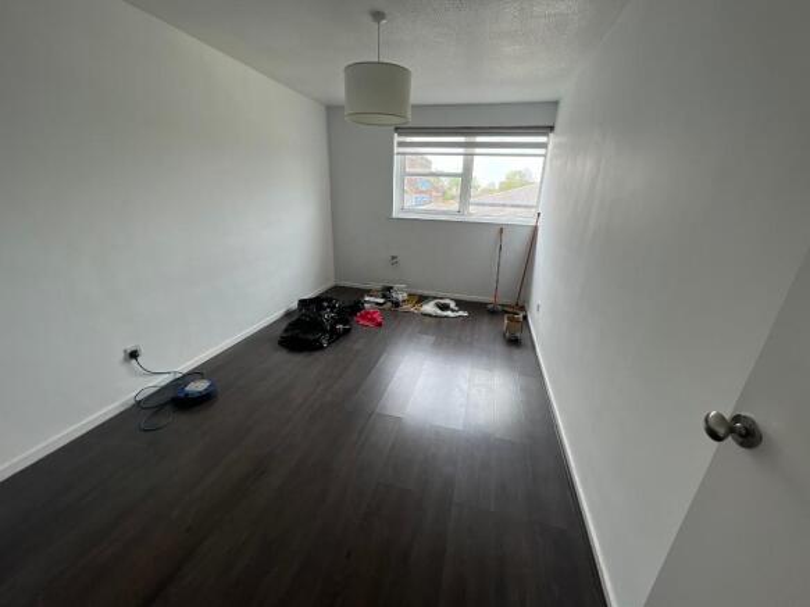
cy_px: 304
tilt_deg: -19.0
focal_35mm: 13
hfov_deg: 106.2
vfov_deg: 89.9
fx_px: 304
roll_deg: -3.4
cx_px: 405
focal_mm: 1.57
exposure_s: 1/121
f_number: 1.8
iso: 40
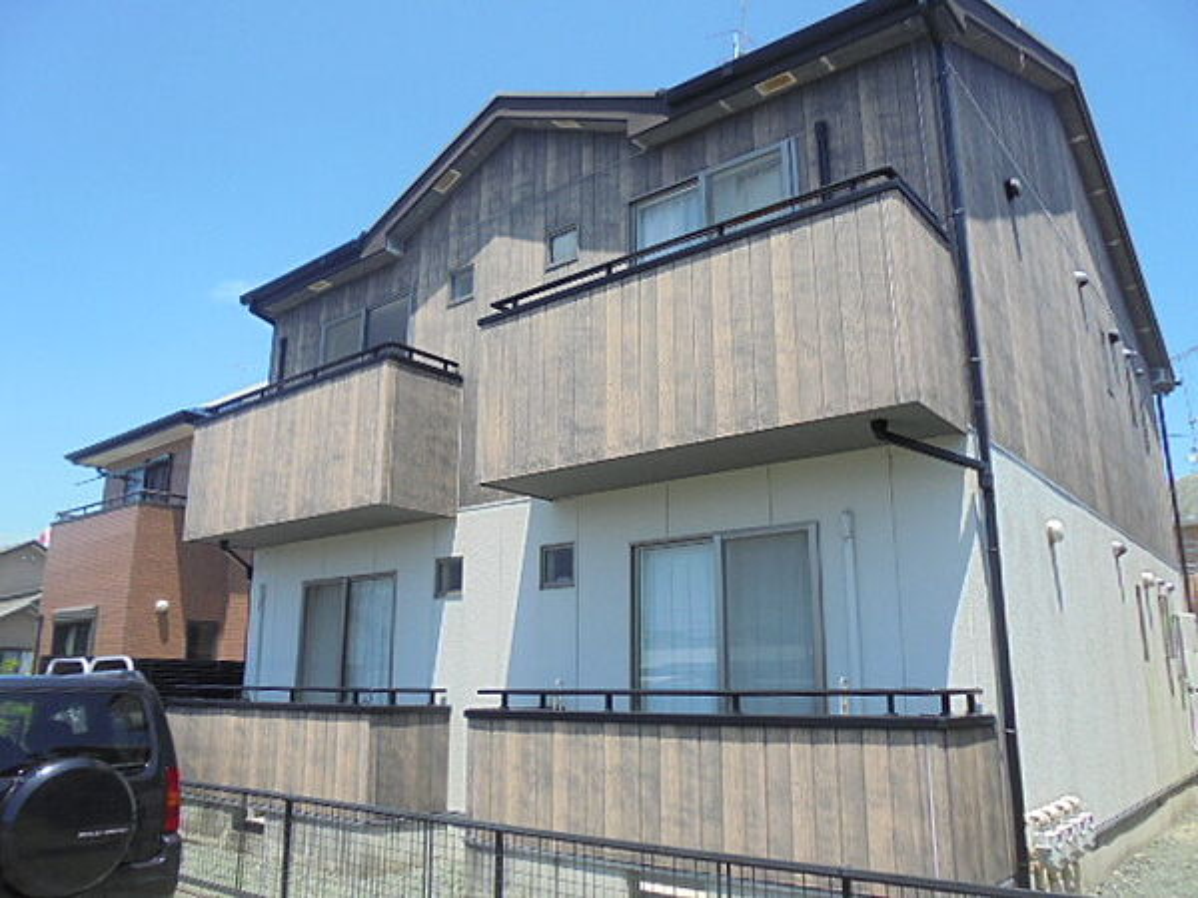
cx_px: 599
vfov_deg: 53.1
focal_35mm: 26
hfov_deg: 67.3
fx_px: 900
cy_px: 449
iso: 100
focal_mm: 4.6
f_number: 3.5
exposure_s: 1/640
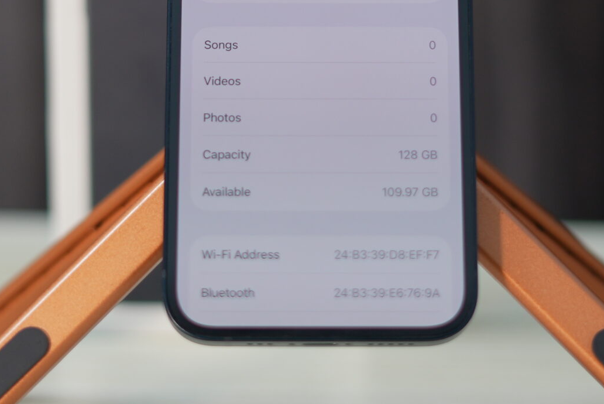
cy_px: -16
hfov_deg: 16.5
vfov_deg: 11.0
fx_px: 2082
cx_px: 297
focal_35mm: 124
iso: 320
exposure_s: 1/100
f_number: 2
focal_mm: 50
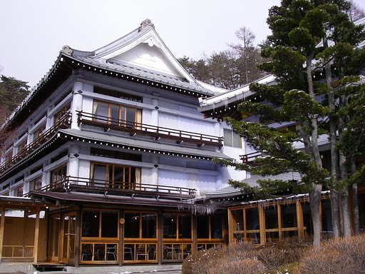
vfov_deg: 37.7
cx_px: 182
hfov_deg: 49.0
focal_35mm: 38
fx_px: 401
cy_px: 137
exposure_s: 1/200
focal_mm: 6.3
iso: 64
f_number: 6.6
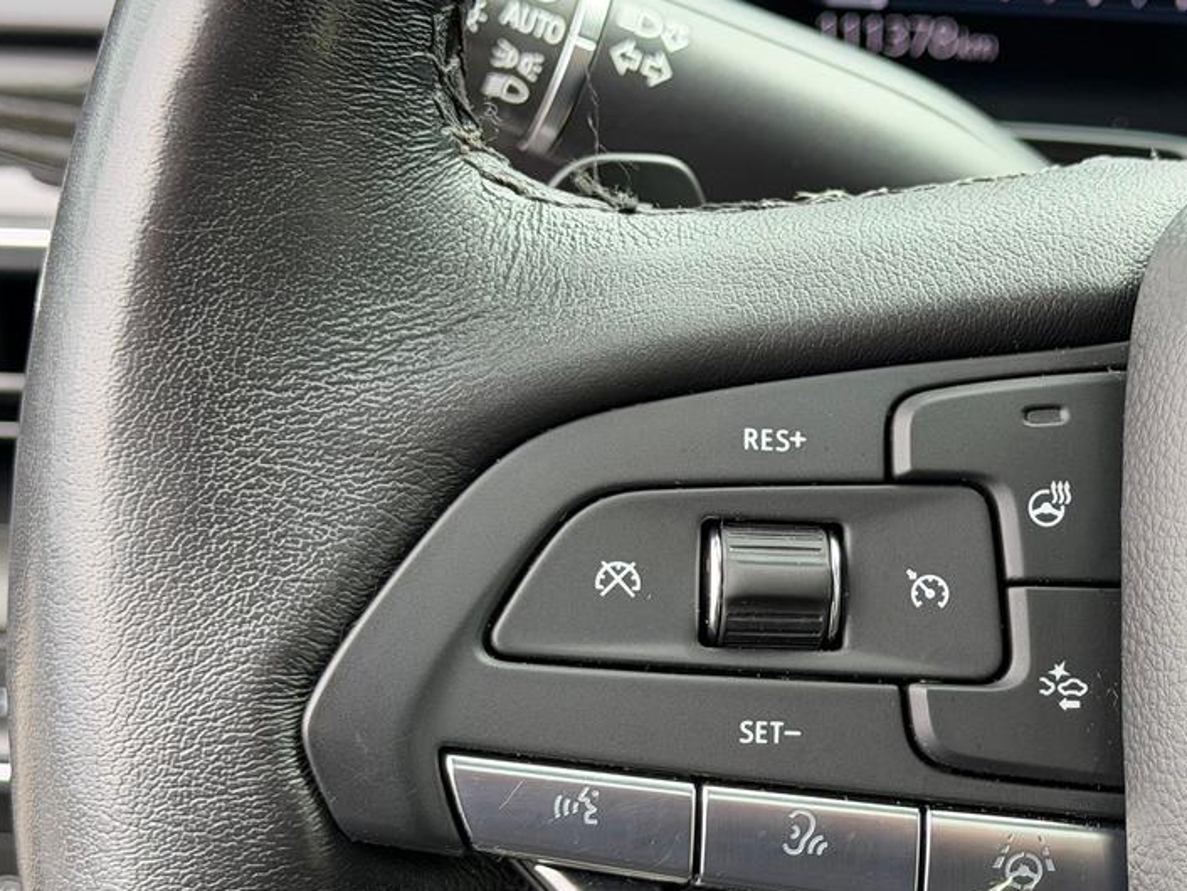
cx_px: 822
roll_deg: +0.3
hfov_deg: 22.4
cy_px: 629
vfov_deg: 16.9
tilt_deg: -30.1
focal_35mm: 87
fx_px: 2984
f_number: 1.78
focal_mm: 6.76
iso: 64
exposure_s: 1/187
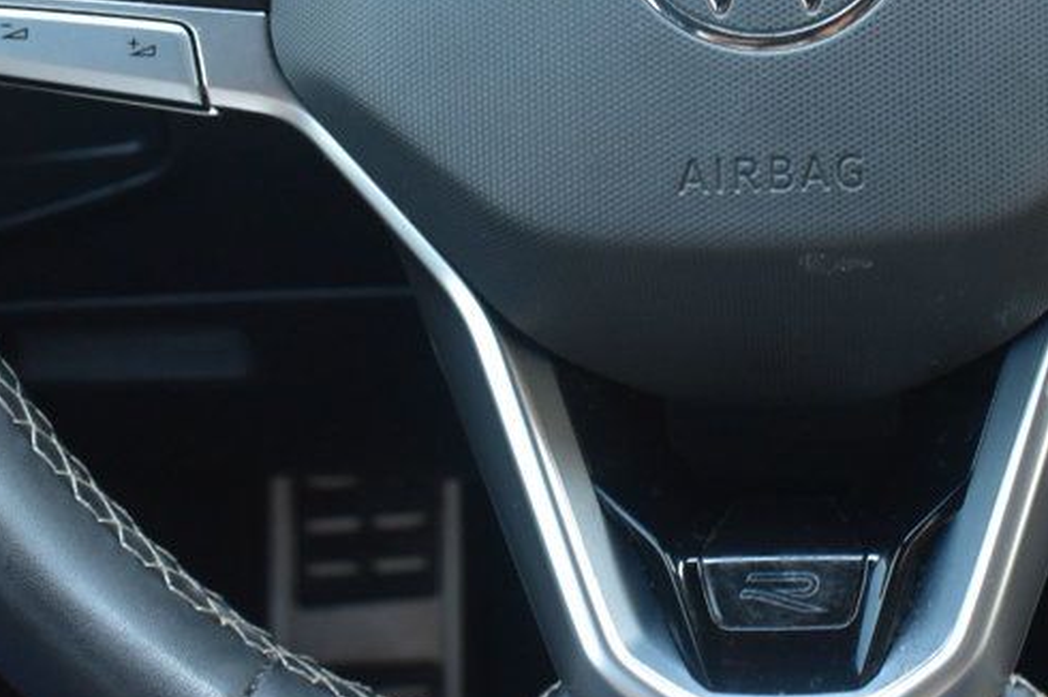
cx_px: 742
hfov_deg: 29.0
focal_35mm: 69
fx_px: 2007
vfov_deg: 19.6
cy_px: 224
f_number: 6.3
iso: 1600
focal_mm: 22
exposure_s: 1/15
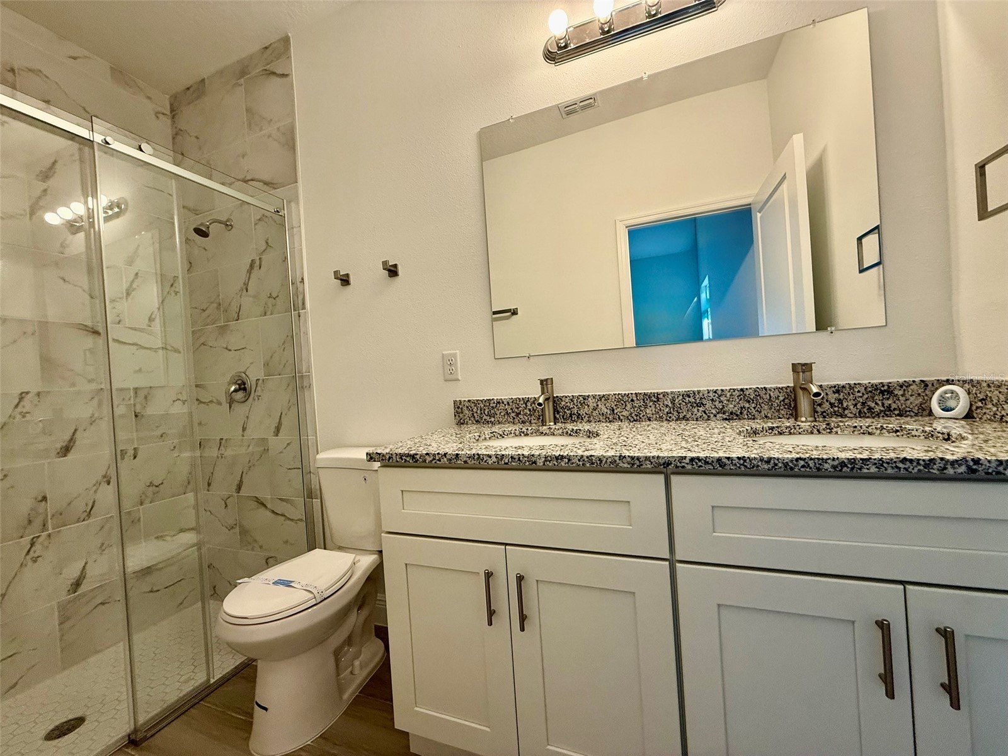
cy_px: 378
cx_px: 504
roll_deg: +4.1
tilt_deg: +0.7
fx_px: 408
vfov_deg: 85.7
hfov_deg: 102.1
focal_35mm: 14
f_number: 2.2
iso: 125
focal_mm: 2.22
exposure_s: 1/120
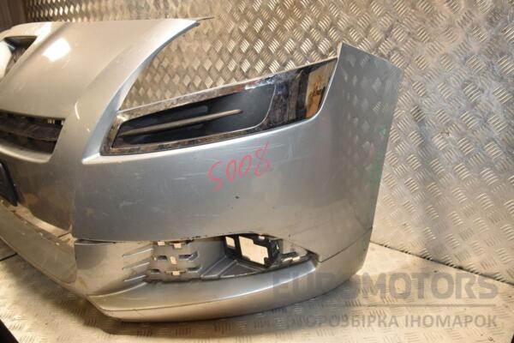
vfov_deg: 47.9
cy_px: 172
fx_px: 385
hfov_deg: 67.4
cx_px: 257
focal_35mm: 27
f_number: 5
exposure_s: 1/200
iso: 800
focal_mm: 18
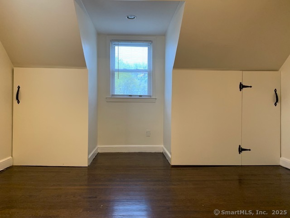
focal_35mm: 26
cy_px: 109
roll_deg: +0.3
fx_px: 218
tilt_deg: +0.3
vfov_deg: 53.1
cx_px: 145
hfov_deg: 67.3
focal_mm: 4.25
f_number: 1.8
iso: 250
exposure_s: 1/60
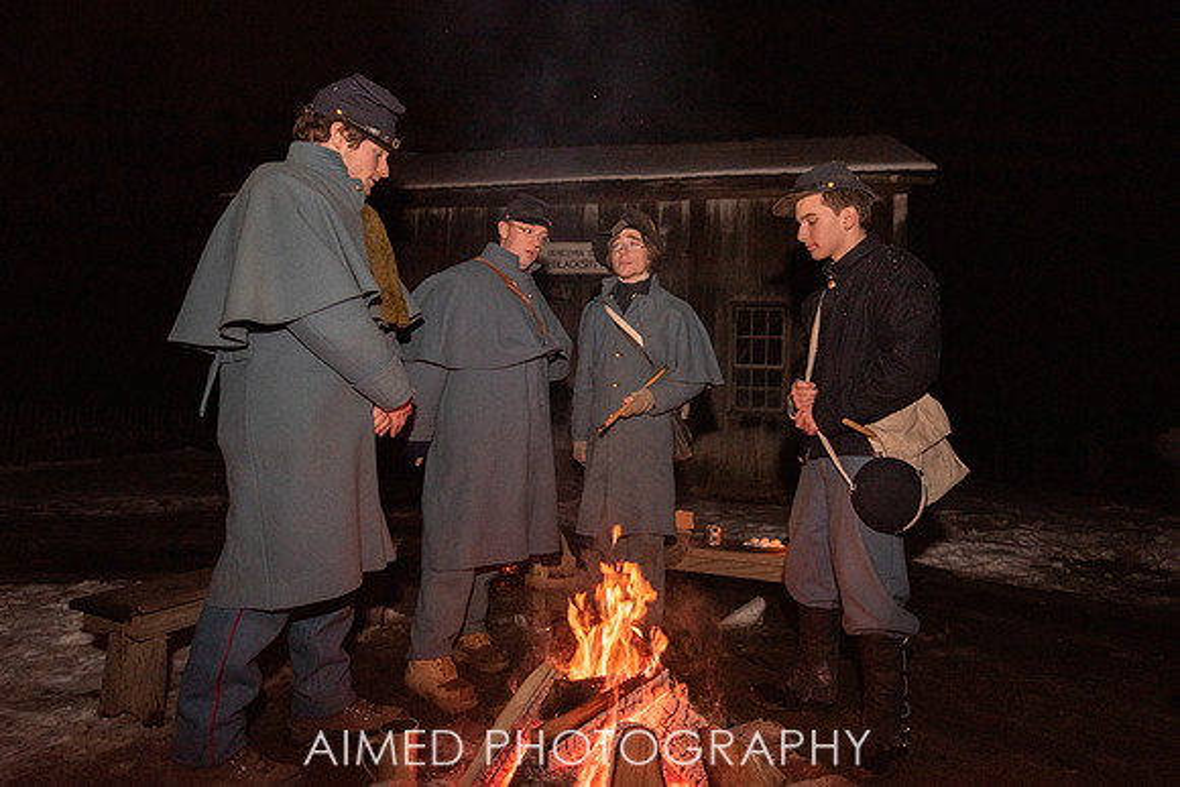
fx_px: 652
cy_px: 377
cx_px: 636
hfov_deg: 84.1
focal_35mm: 20
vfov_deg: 62.2
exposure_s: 1/200
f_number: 2.8
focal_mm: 18
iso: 800
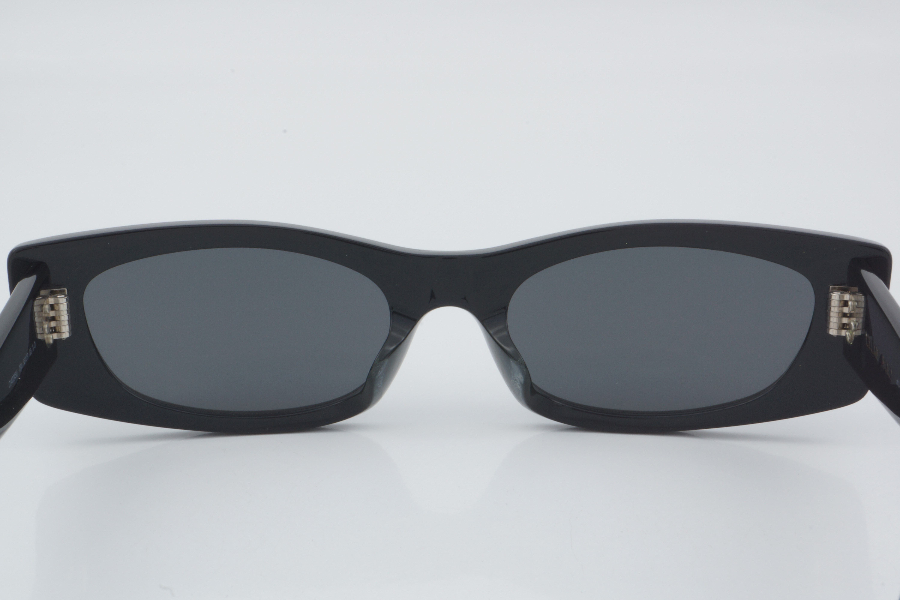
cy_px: 300
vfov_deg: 16.6
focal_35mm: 82
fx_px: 2062
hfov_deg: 24.6
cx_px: 450
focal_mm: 55
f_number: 32
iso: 100
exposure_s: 1/3
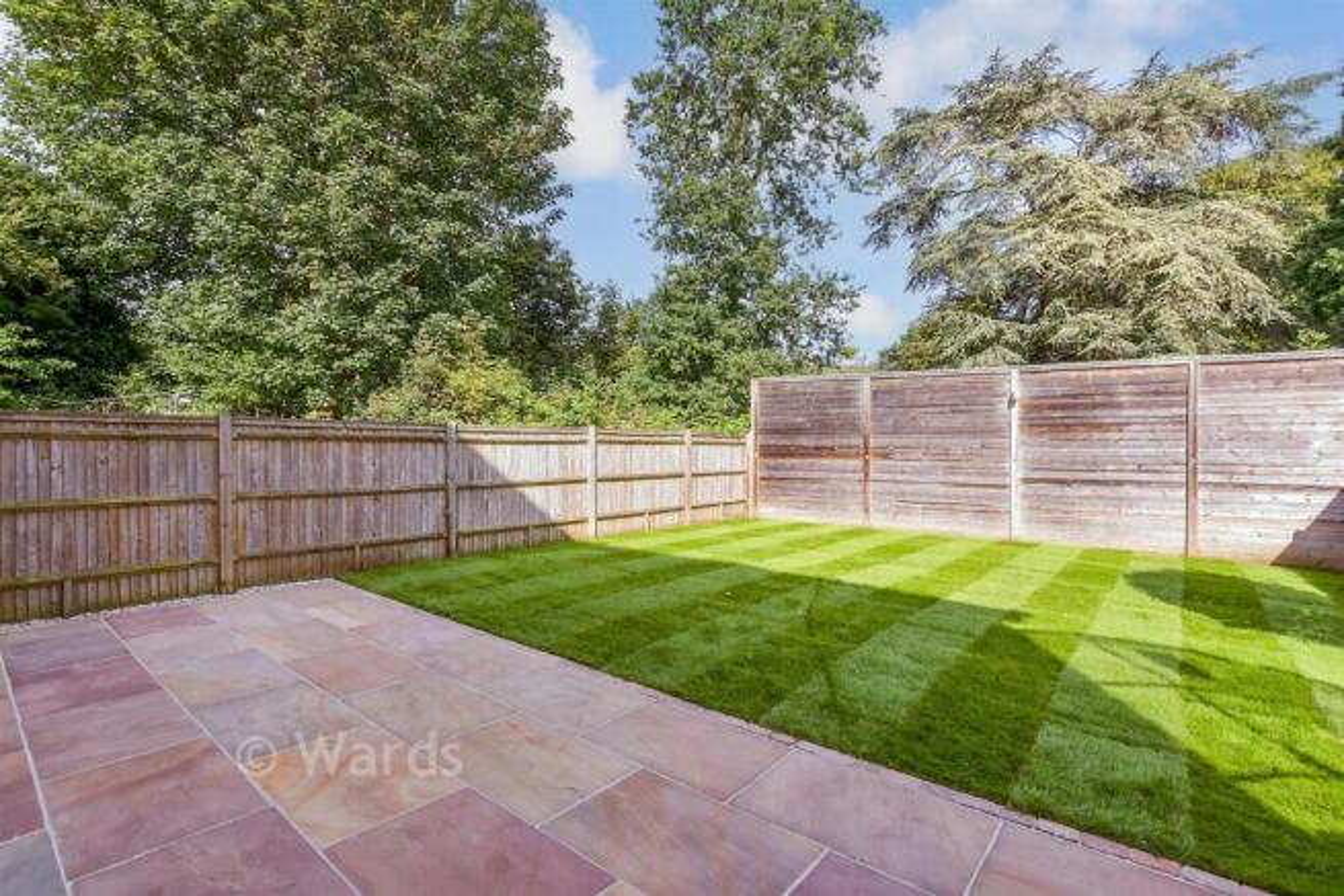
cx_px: 672
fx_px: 560
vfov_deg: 77.4
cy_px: 448
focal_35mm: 15
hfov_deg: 100.4
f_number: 8
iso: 320
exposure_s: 1/500
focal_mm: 10
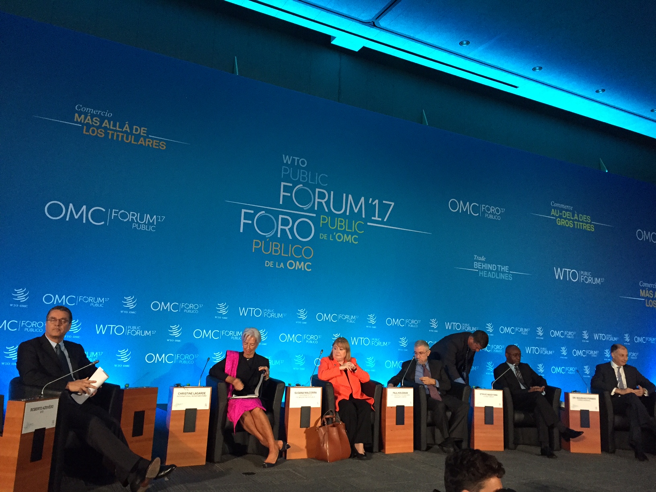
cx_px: 328
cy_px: 246
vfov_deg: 48.2
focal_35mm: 29
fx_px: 550
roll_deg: -2.7
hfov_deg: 61.7
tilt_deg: +7.9
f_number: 2.2
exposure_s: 1/33
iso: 320
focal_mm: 4.15
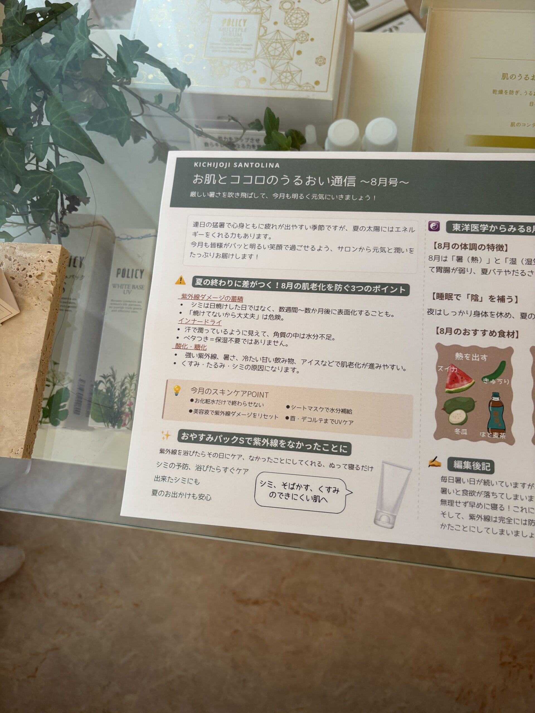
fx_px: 536
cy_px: 356
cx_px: 268
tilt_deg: -75.8
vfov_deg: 67.3
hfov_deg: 53.1
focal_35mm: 26
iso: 100
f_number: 1.6
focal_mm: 5.96
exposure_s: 1/50
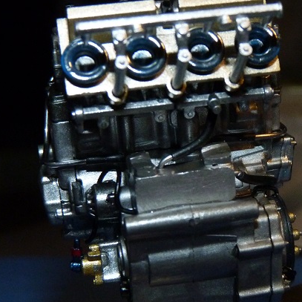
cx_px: 239
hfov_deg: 18.7
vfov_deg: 18.9
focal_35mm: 92
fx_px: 908
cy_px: 162
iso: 400
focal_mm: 9.5
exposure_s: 1/60
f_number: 4
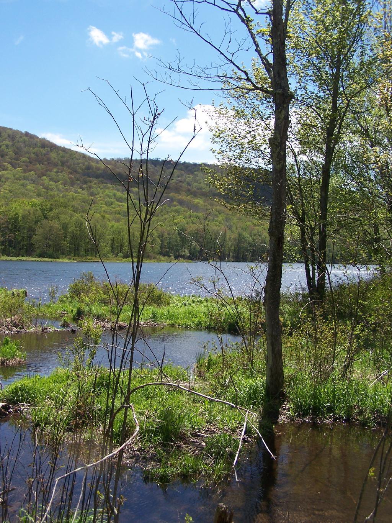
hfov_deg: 37.7
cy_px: 262
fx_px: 574
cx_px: 196
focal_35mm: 38
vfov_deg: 49.0
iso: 80
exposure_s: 1/640
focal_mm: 6.3
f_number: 4
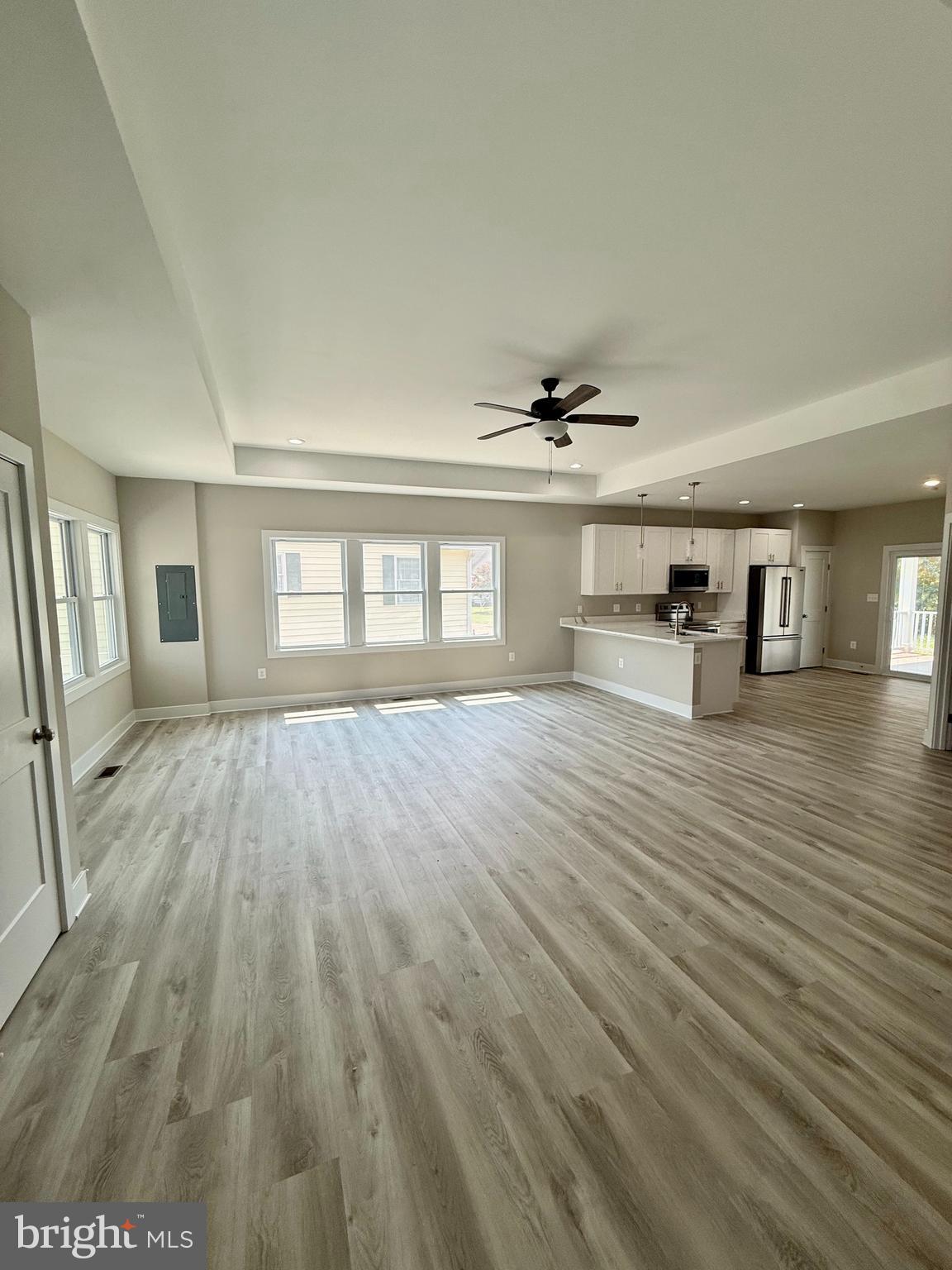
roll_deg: +0.5
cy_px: 635
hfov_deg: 85.7
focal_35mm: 14
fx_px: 513
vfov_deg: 102.1
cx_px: 476
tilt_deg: -4.4
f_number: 2.2
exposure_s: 1/182
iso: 50
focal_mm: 2.22
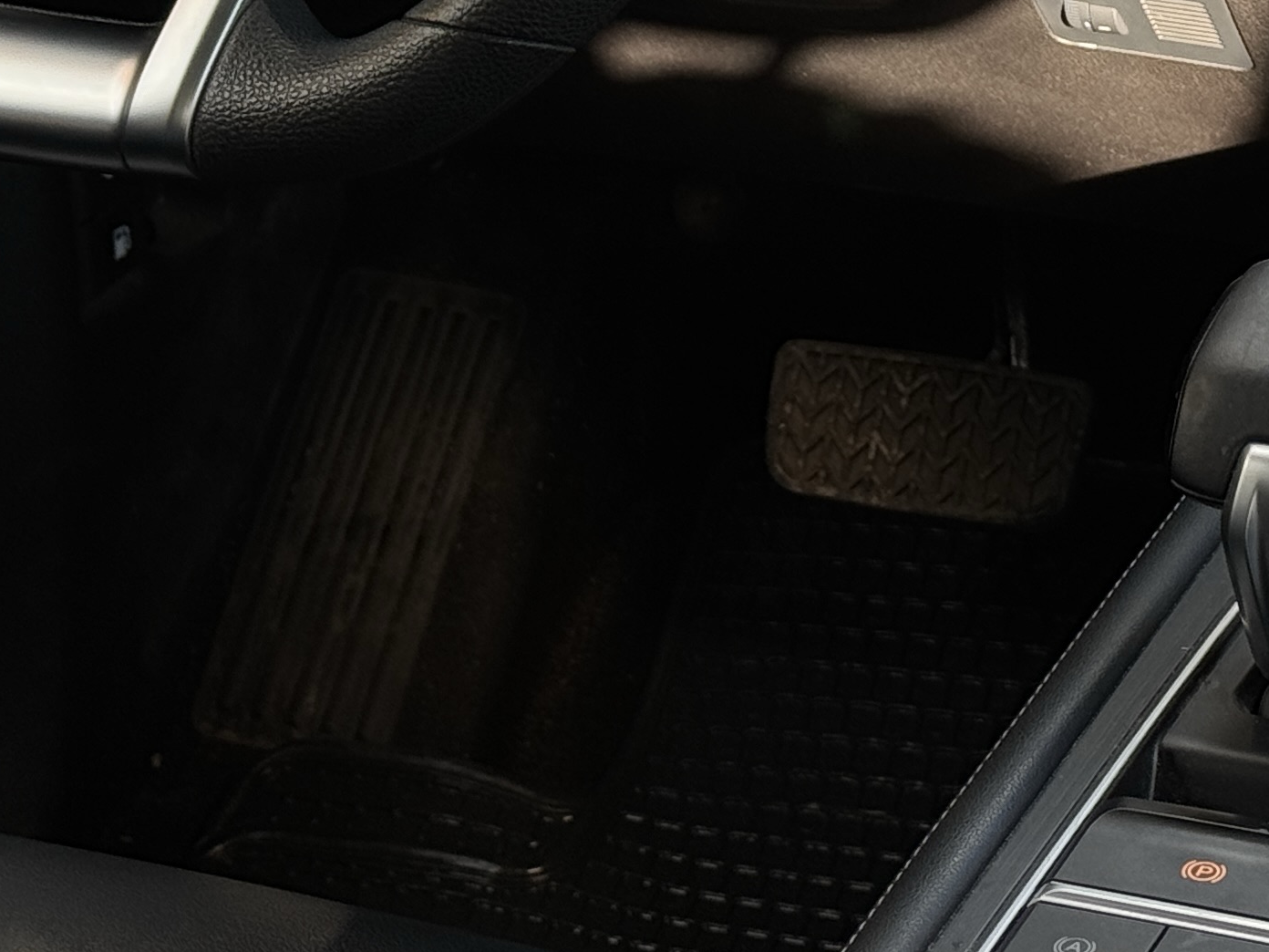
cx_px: 996
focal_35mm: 139
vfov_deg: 10.5
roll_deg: +4.0
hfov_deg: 14.1
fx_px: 5096
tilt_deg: -22.1
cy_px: -212
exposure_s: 1/282
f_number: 1.78
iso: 64
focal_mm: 6.76
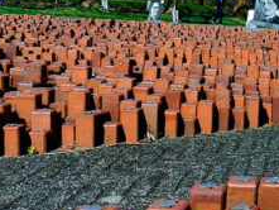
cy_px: 66
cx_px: 465
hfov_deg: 19.7
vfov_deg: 18.4
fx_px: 645
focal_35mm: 80
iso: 50
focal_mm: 6.06
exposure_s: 1/1957
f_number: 1.8
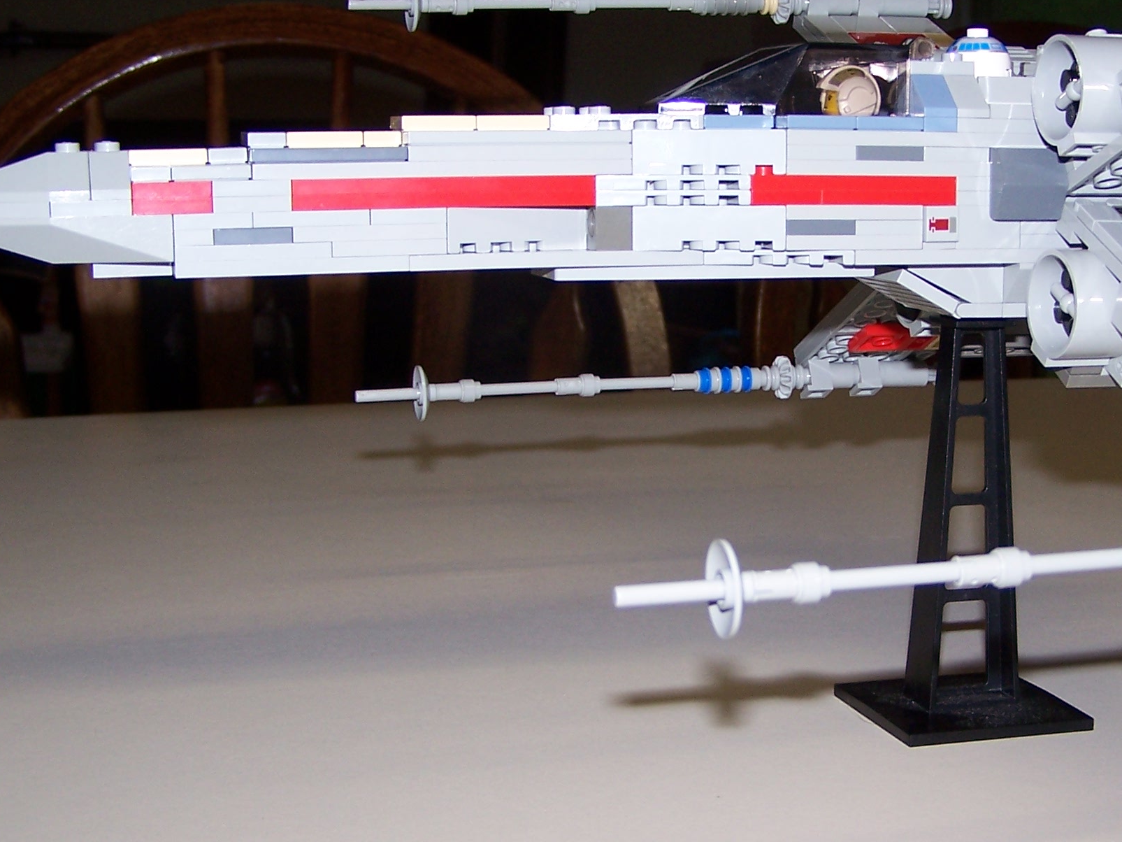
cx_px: 758
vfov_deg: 24.0
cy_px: 432
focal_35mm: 61
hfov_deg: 31.4
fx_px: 1977
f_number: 2.8
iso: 80
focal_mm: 6.3
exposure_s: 1/60
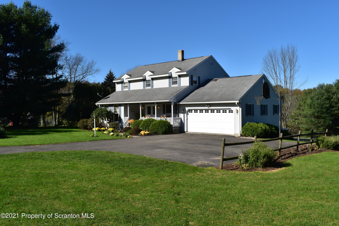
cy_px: 113
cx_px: 170
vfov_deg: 43.6
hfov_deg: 61.9
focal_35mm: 30
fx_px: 282
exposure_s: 1/500
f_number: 11
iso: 320
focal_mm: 20
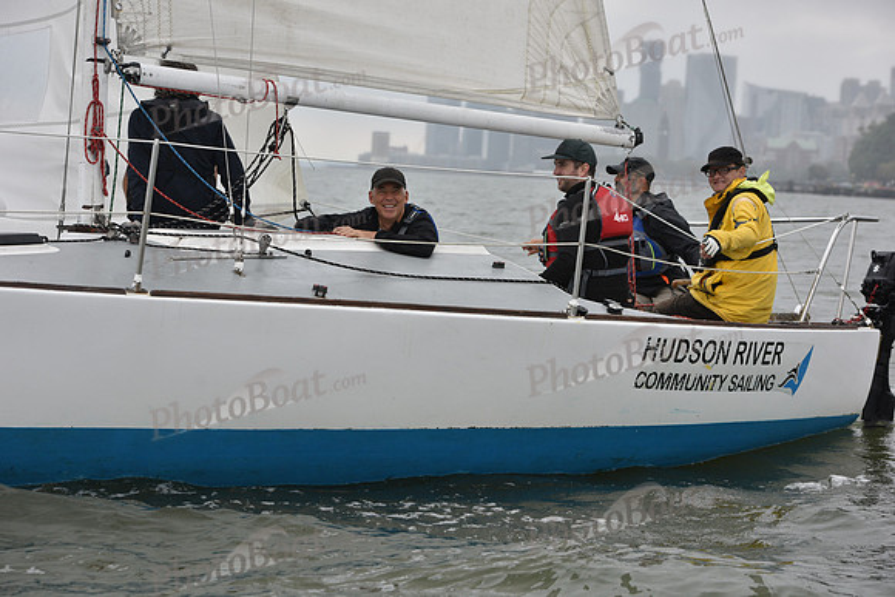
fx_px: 2437
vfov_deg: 14.0
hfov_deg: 20.8
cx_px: 448
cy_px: 298
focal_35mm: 98
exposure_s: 1/800
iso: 400
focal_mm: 98
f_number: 5.6
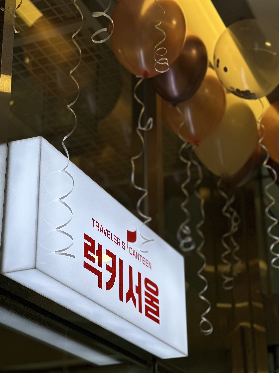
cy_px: 186
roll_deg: +0.5
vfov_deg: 25.3
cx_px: 140
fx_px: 827
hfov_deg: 19.1
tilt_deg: +23.9
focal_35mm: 77
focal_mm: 9
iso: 25
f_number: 2.8
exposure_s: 1/198
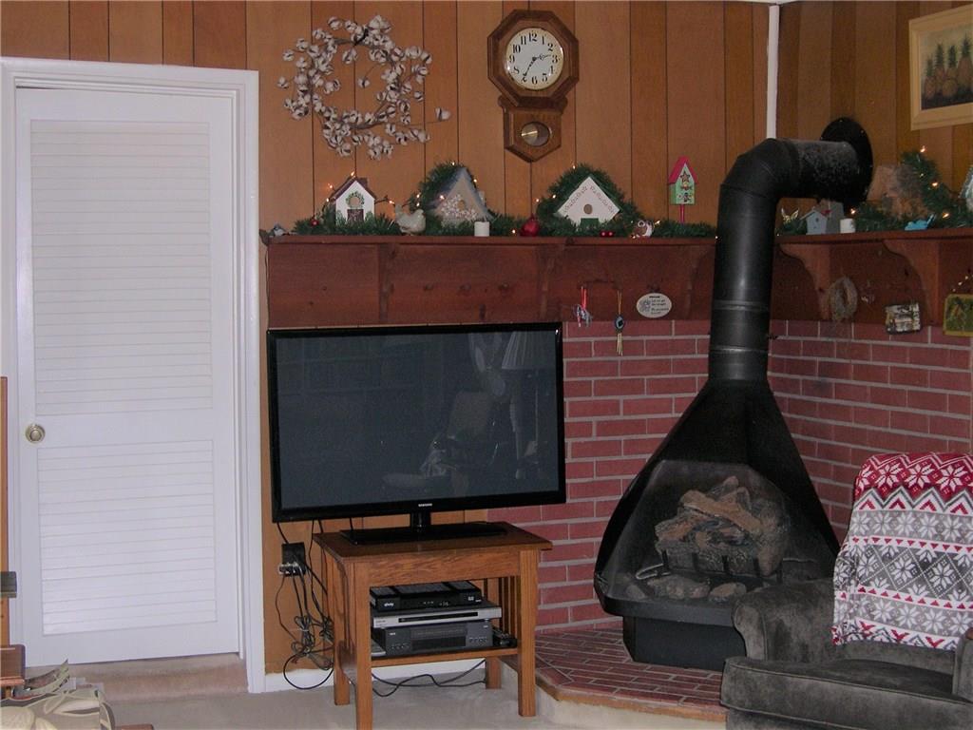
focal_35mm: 47
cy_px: 365
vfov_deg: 30.9
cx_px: 486
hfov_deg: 40.4
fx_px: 1321
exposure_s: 1/60
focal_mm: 10.1
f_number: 3.1
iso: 174
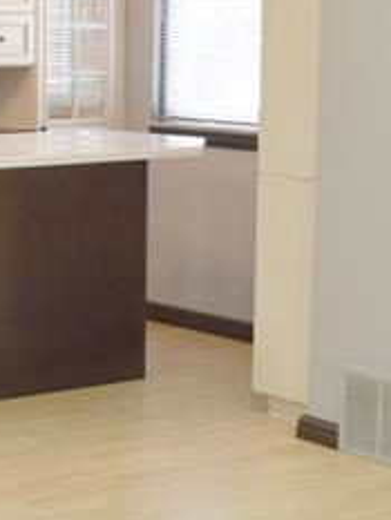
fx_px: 1715
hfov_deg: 12.5
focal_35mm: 114
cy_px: 145
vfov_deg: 17.2
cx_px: -143
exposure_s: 1/60
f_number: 4
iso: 400
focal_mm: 18
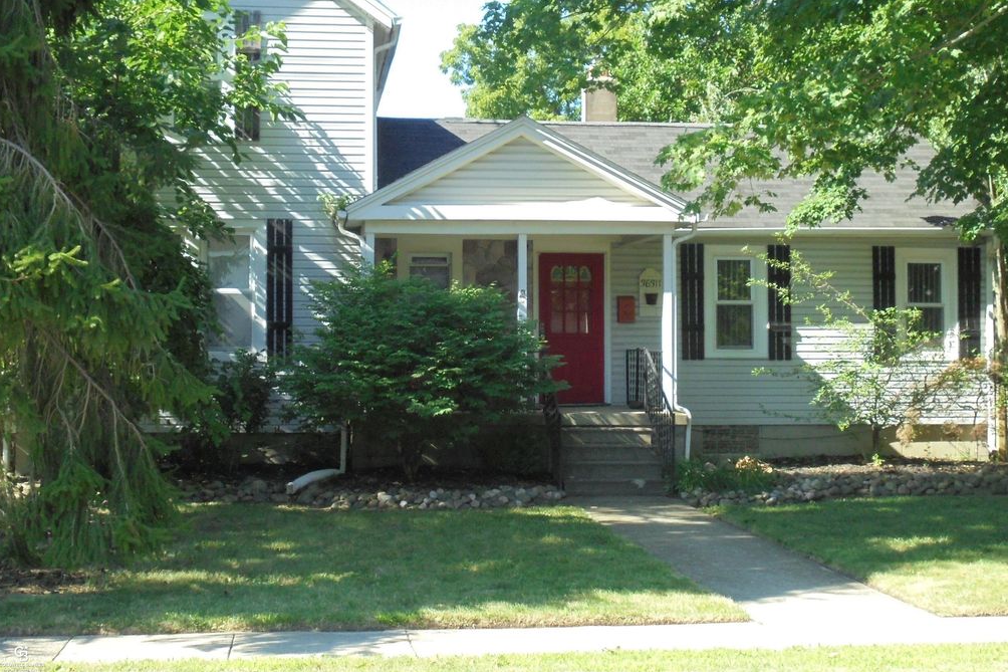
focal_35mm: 52
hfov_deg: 38.2
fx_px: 1456
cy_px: 288
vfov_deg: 26.0
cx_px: 510
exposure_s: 1/250
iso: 250
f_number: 4.8
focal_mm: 8.9
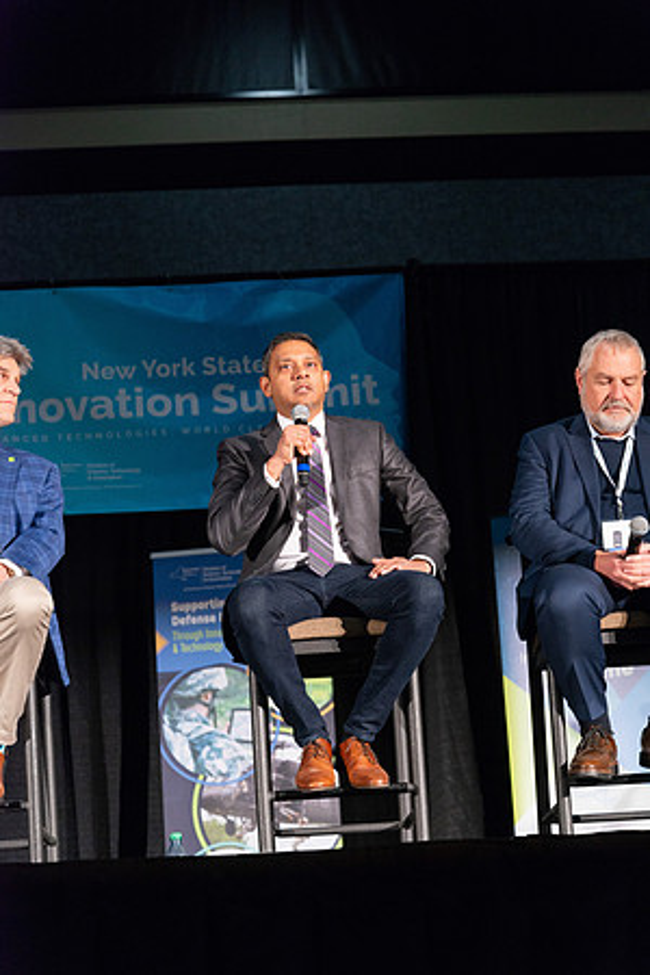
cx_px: 325
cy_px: 488
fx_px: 2302
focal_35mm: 85
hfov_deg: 16.1
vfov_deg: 23.9
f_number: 4.5
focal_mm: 85
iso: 1250
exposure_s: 1/200
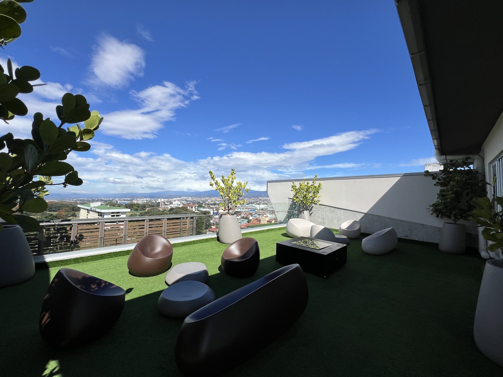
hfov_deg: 106.2
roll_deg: -1.1
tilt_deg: +2.5
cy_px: 188
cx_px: 252
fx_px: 189
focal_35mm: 13
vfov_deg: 89.9
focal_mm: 1.57
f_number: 1.8
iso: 32
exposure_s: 1/2538
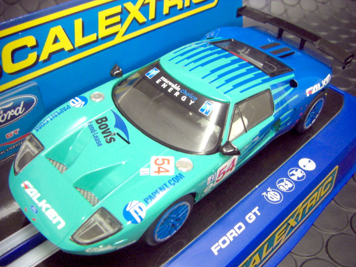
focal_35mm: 38
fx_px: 391
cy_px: 134
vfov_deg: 37.7
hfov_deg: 49.0
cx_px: 178
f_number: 3.4
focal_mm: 6.3
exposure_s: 1/25
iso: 200
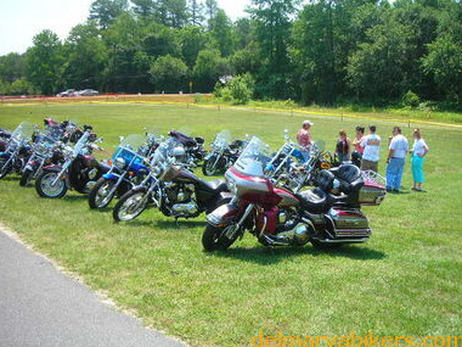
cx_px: 226
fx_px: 534
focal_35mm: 40
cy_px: 168
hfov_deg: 46.8
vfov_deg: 36.0
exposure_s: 1/276
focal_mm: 6.3
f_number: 3.2
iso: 50
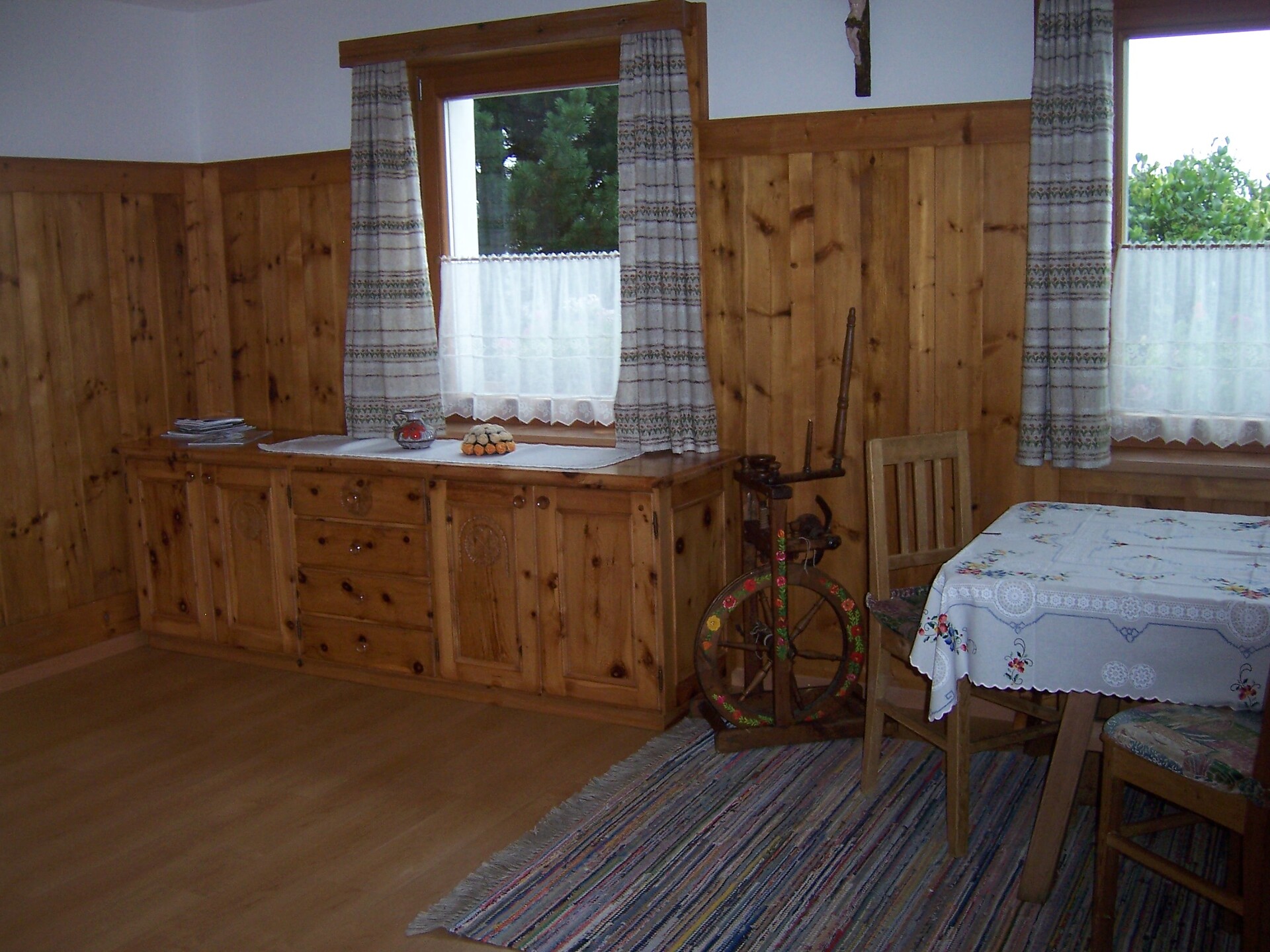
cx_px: 635
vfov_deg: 39.7
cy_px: 476
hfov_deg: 51.4
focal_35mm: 36
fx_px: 1321
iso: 125
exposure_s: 1/60
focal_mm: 6.2
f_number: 2.8
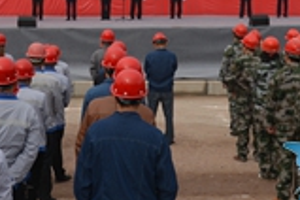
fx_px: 758
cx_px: 138
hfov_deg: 22.4
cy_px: -45
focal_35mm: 91
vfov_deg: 14.5
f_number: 8
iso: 250
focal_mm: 29
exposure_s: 1/250
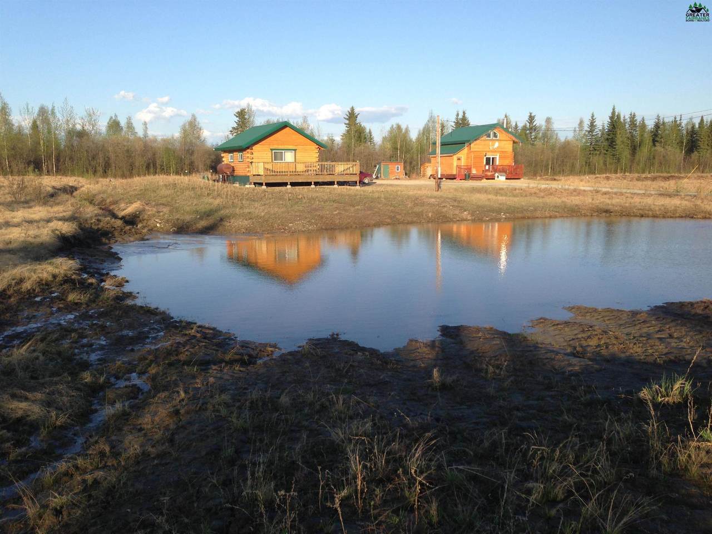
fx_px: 679
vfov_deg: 42.9
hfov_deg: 55.4
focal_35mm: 33
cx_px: 356
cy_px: 267
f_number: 2.4
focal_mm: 4.13
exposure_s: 1/763
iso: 50
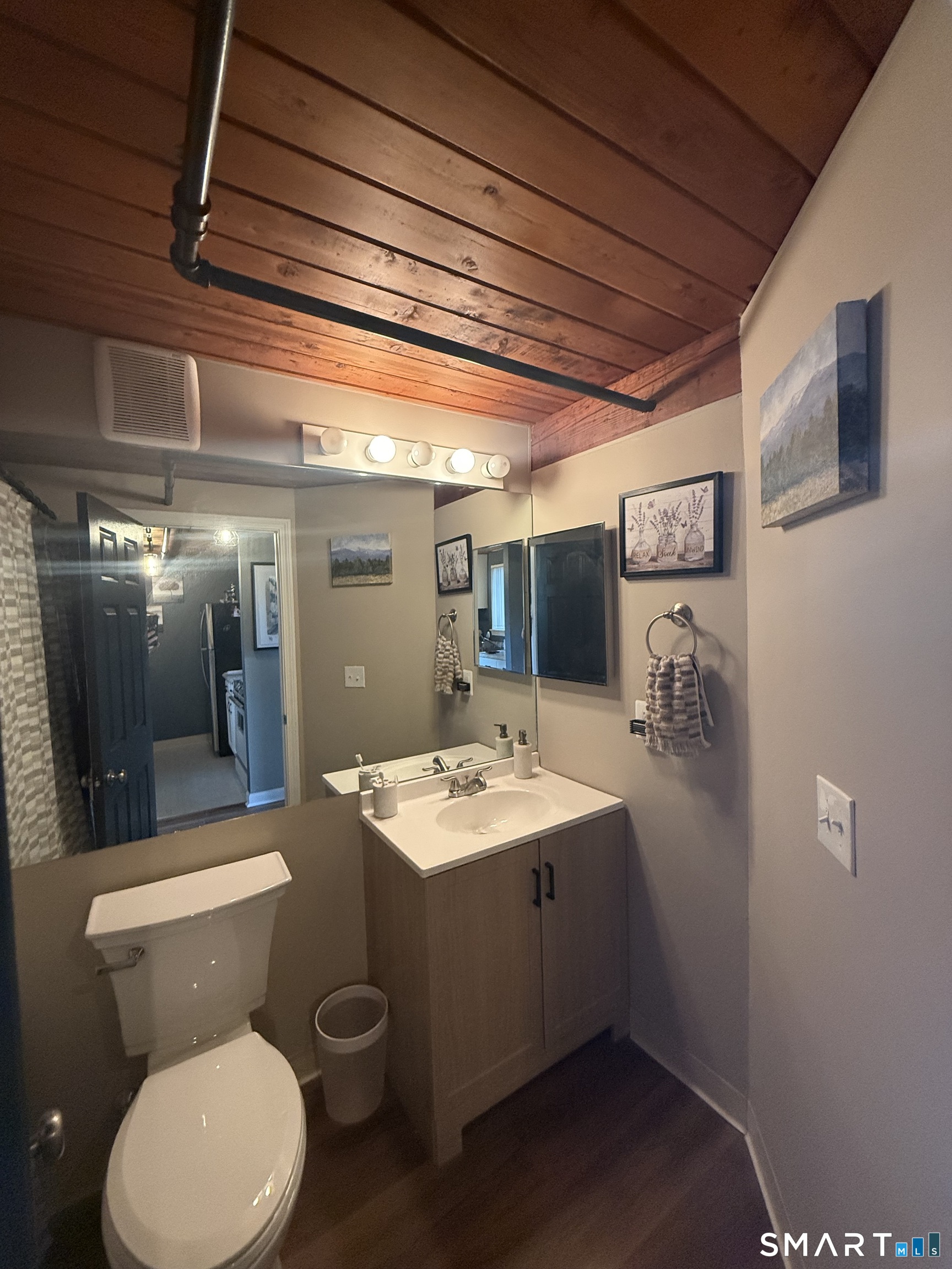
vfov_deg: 102.1
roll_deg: +1.4
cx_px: 476
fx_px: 513
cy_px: 634
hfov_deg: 85.7
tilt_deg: -2.5
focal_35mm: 14
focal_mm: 2.22
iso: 640
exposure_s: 1/120
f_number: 2.2
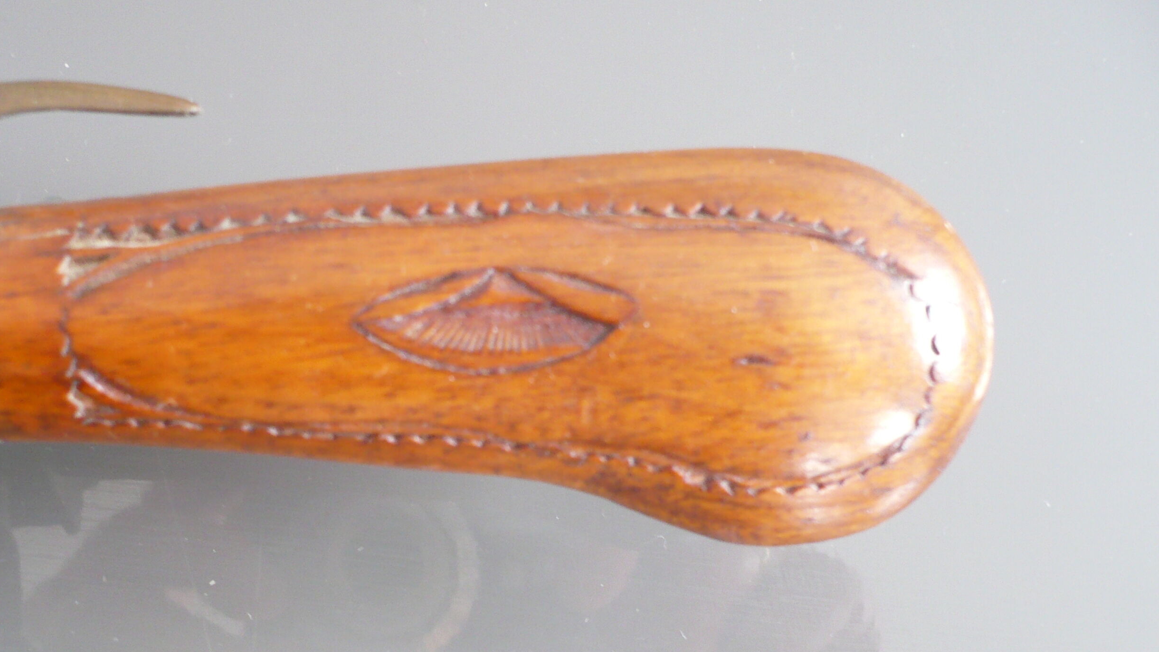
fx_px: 1475
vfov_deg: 24.8
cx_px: 490
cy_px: 429
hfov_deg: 42.8
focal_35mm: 48
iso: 200
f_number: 2.8
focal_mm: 5.8
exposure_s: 1/20
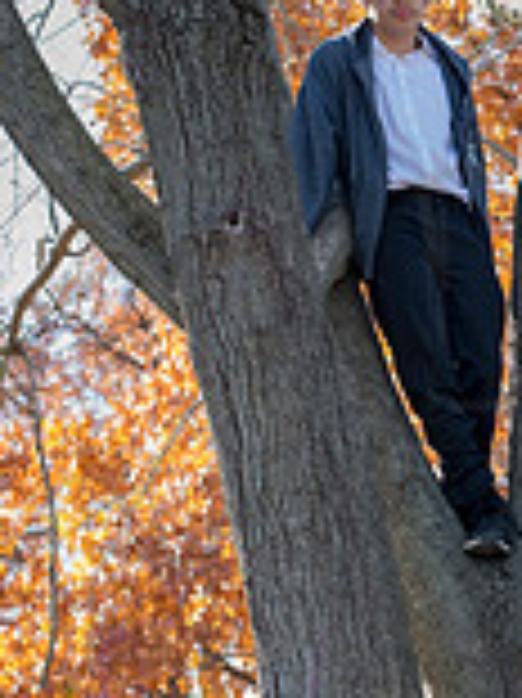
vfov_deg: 13.9
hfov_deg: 10.4
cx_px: 644
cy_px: 675
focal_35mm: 140
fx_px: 2819
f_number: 4
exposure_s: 1/400
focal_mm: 50
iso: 400
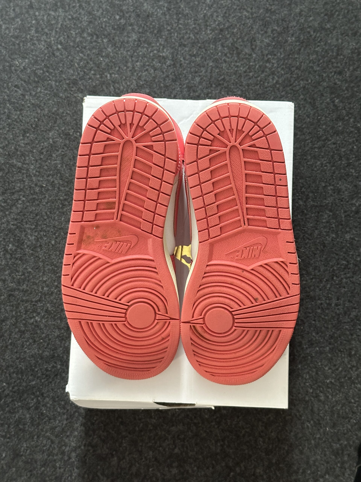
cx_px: 180
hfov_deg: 30.3
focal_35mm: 48
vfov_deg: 39.7
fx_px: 667
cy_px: 241
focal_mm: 6.86
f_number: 1.78
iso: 500
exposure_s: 1/40
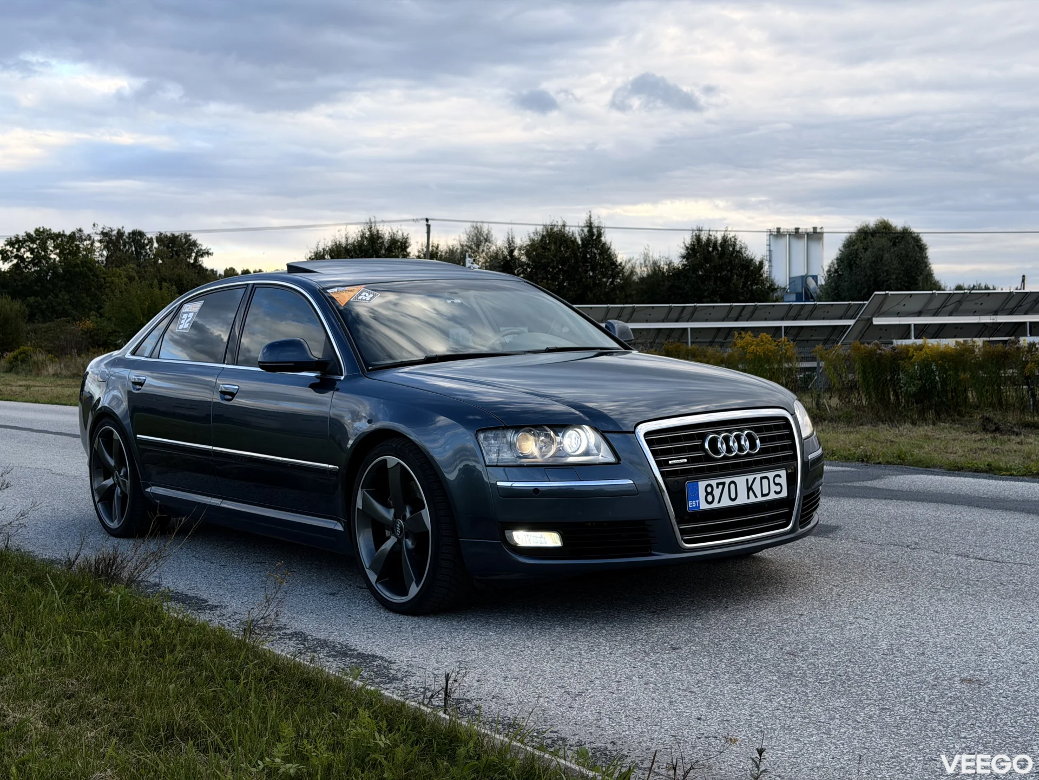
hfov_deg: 39.7
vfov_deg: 30.3
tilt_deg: -3.3
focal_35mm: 48
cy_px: 390
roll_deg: +1.6
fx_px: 1441
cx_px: 520
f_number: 1.78
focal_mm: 6.76
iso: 64
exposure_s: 1/928
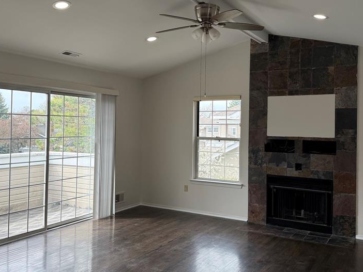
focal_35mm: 35
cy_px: 123
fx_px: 367
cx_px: 176
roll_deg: -1.0
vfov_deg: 40.7
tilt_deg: +1.0
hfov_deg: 52.6
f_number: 1.78
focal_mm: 6.76
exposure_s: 1/510
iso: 100
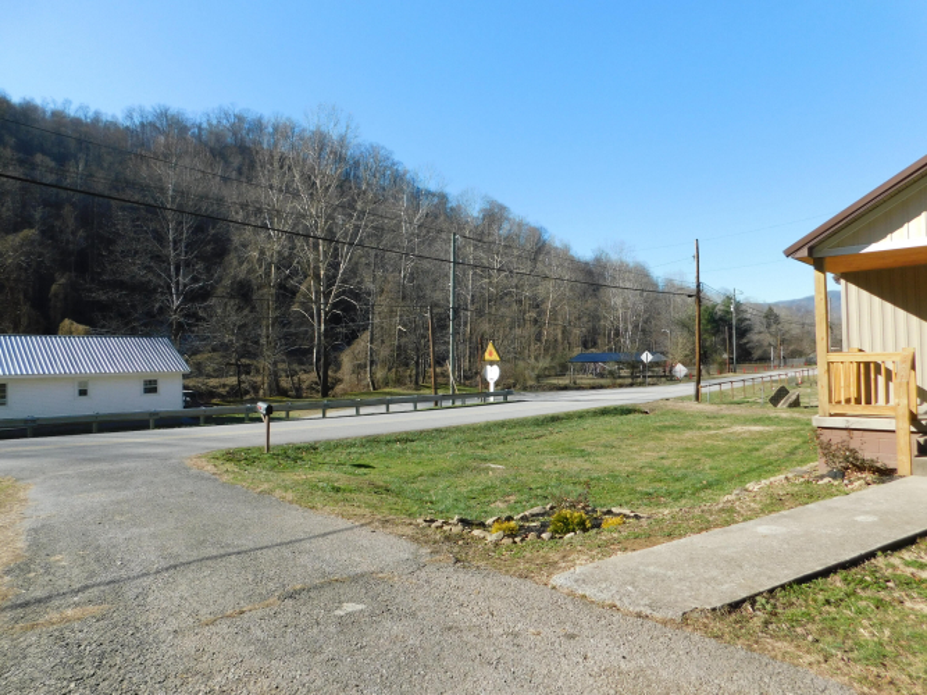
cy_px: 348
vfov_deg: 58.9
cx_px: 464
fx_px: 616
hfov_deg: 73.9
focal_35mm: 23
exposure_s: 1/1000
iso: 125
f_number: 3
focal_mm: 4
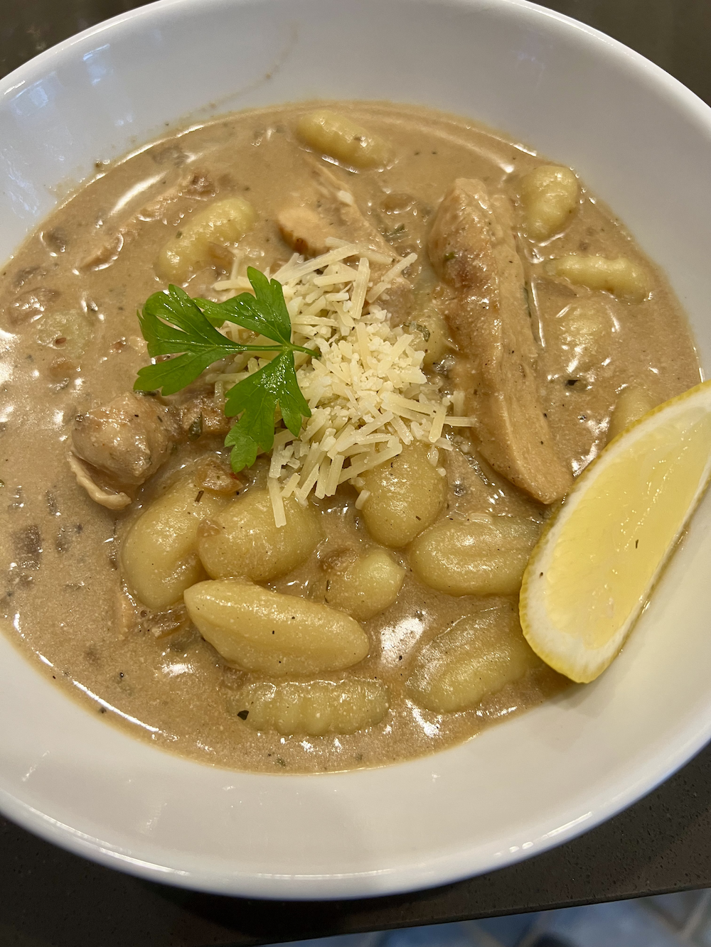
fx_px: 712
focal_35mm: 26
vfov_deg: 67.3
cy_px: 474
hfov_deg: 53.1
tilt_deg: -67.2
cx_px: 356
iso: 125
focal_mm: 5.7
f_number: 1.5
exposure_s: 1/60
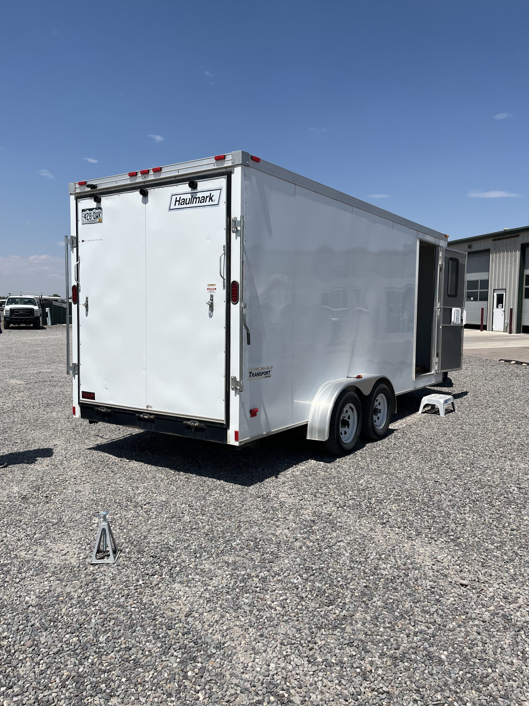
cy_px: 356
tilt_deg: -5.1
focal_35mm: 27
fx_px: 550
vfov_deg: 65.3
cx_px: 258
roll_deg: -2.2
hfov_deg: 51.4
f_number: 1.6
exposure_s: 1/7353
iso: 50
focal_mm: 5.1
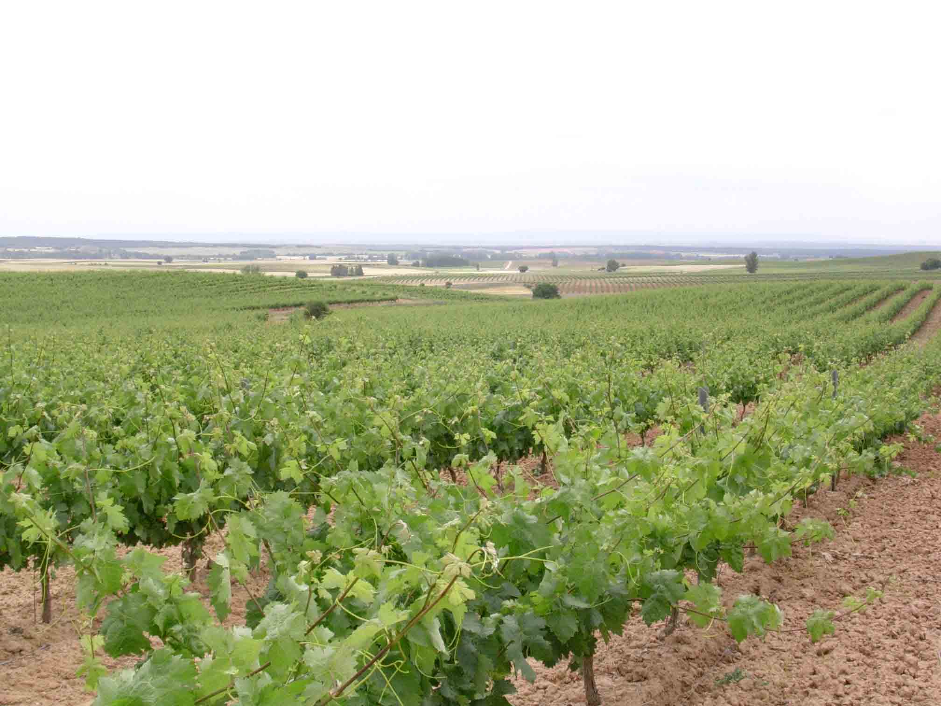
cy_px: 353
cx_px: 470
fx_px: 1223
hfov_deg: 42.1
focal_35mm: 45
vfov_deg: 32.2
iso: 70
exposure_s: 1/256
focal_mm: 6.7
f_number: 5.8
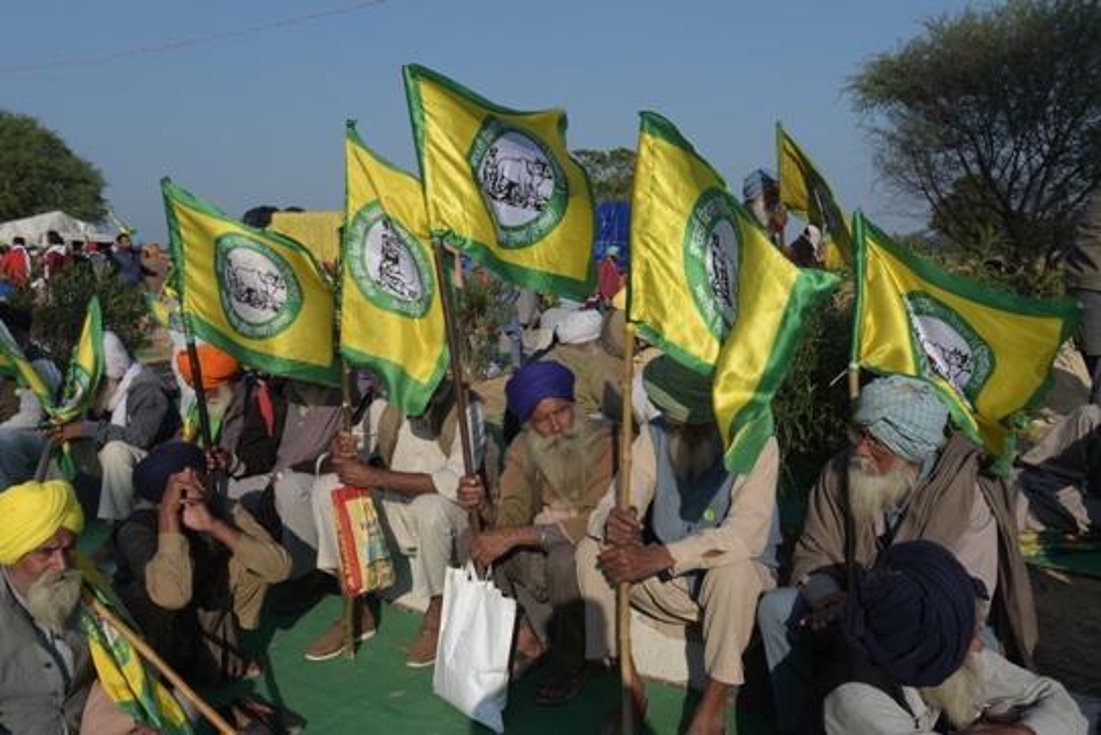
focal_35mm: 32
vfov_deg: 41.2
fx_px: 979
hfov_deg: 58.7
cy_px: 368
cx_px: 550
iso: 160
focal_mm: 32
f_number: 10
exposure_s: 1/400
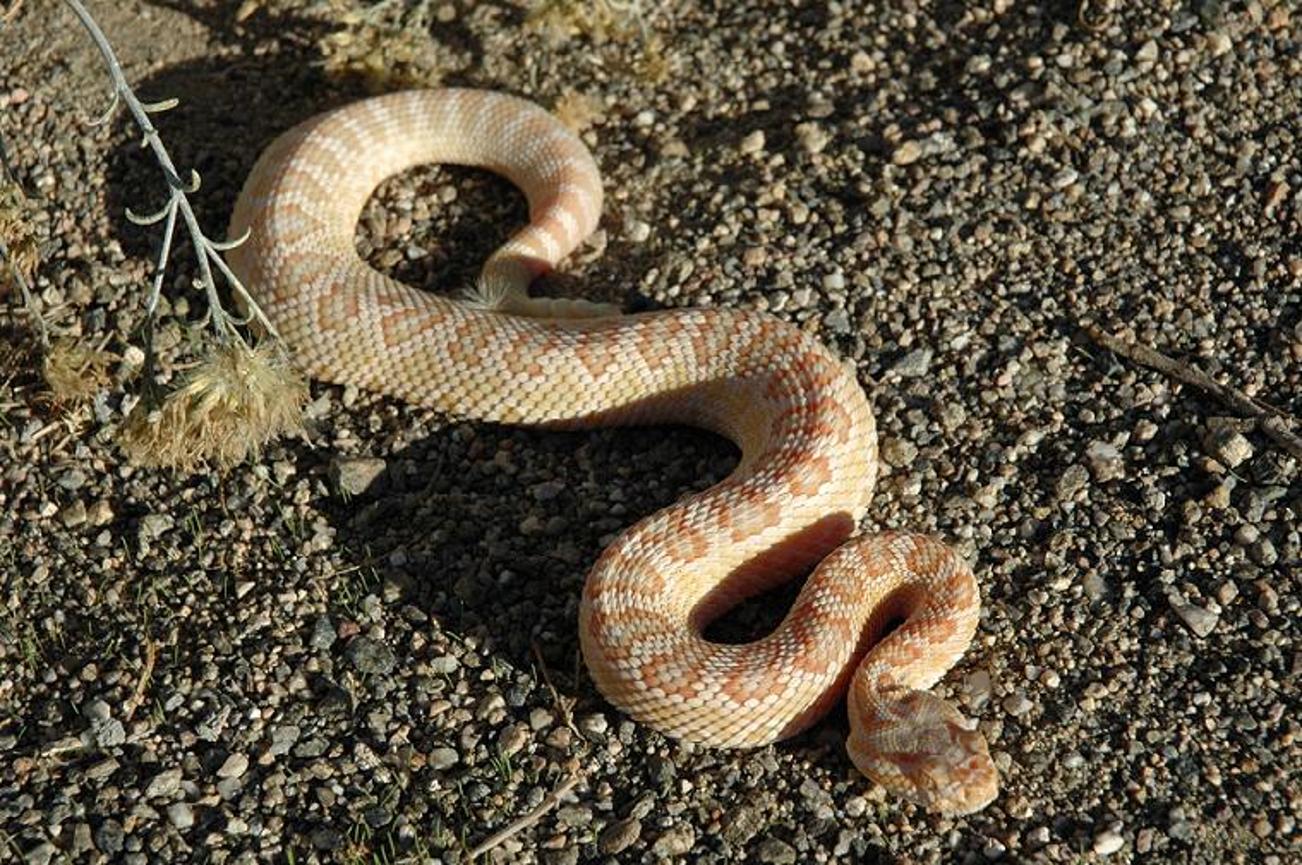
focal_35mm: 105
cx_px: 651
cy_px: 432
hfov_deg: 19.5
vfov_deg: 13.0
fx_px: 3793
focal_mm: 70
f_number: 13
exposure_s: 1/640
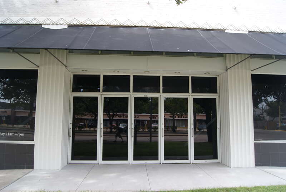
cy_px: 96
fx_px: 215
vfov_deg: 48.1
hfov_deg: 67.3
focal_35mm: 27
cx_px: 143
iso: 100
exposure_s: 1/50
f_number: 5.6
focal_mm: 18
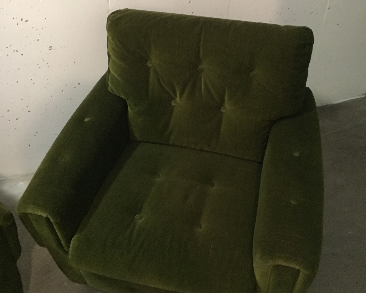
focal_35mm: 38
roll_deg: -0.9
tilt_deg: -39.4
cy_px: 119
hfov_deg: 47.9
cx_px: 183
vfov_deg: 39.0
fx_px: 412
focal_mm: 4.15
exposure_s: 1/15
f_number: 2.2
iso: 200
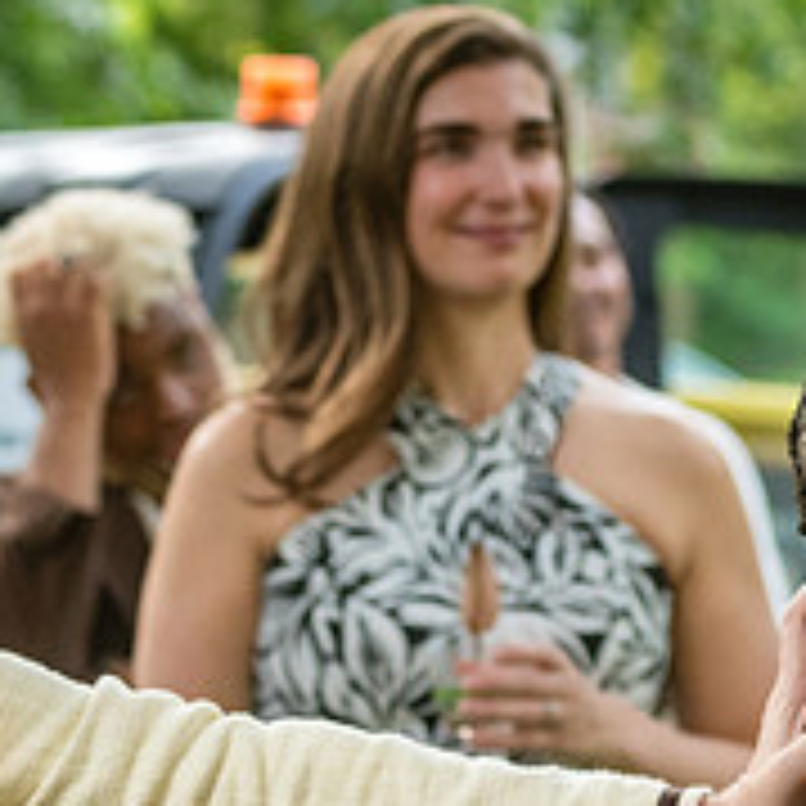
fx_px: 8588
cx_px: -25
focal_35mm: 326
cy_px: 700
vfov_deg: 5.4
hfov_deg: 5.4
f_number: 5
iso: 2000
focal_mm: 100
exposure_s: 1/160
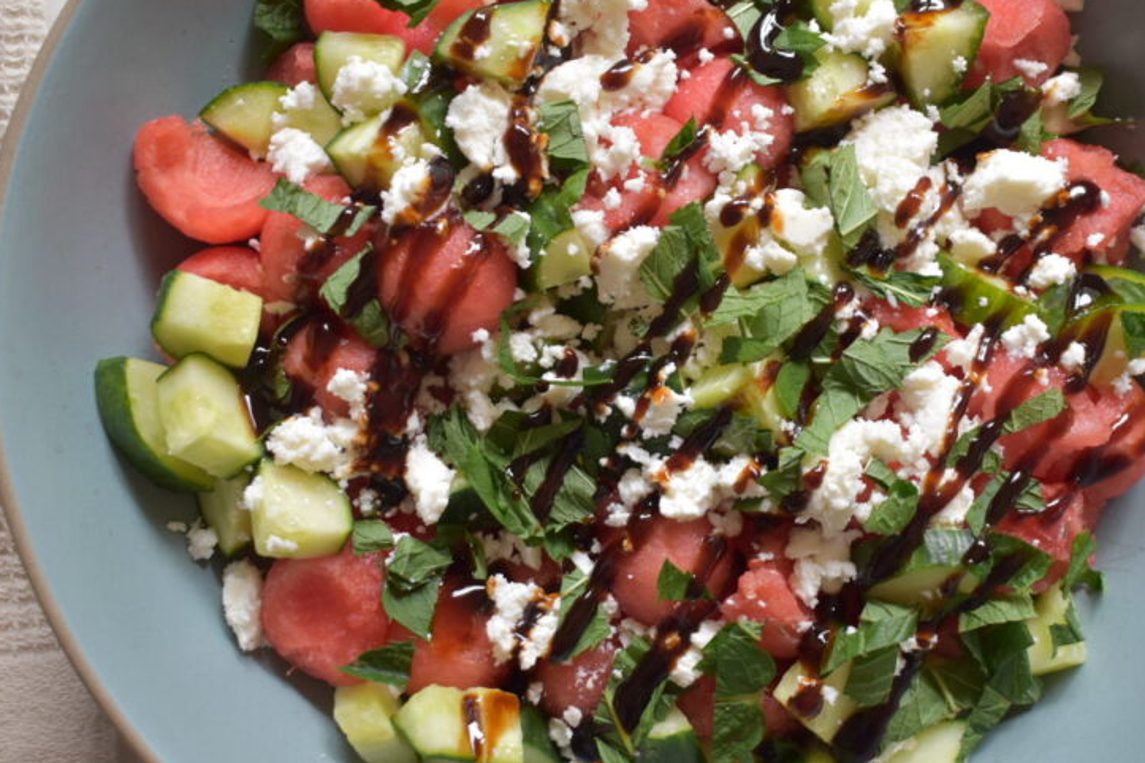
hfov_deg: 38.9
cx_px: 614
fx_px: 1622
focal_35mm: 51
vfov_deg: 26.5
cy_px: 368
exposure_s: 1/40
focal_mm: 24
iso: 400
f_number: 4.5
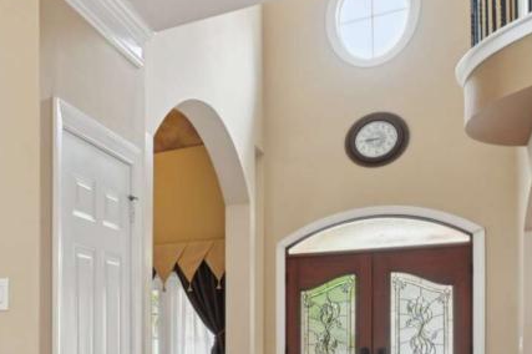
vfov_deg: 28.2
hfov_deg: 34.8
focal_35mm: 45
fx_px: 664
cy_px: 347
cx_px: -105
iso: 400
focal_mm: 16
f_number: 8
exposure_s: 1/15
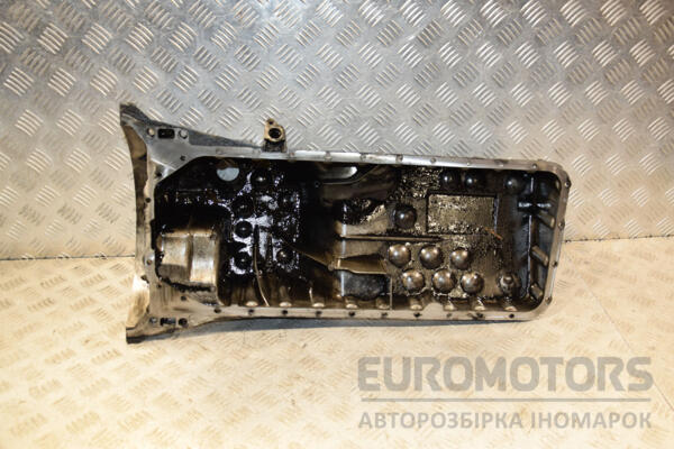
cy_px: 224
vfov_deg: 36.9
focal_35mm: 36
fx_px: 674
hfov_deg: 53.1
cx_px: 337
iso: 800
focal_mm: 24
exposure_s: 1/160
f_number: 5
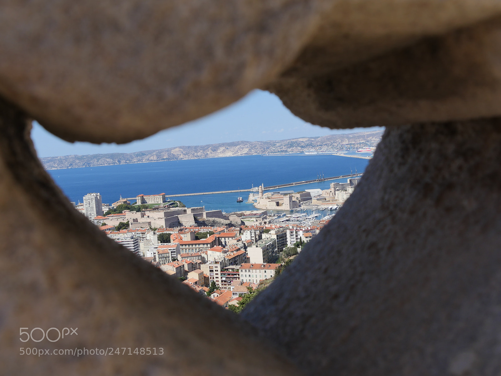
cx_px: 250
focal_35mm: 38
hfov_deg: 49.0
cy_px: 188
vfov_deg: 37.7
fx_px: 550
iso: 200
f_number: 8
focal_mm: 19
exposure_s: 1/400
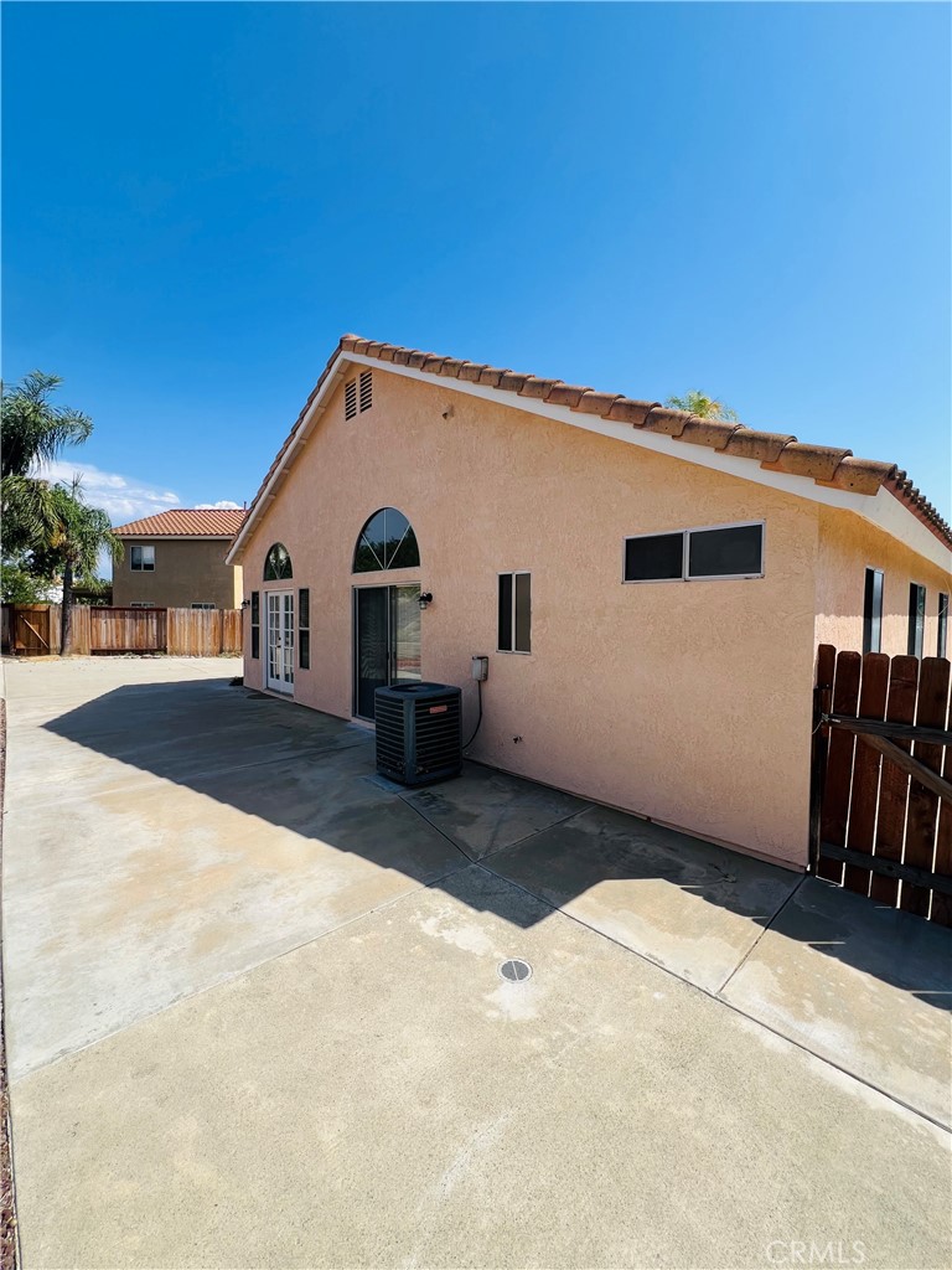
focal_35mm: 13
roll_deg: +0.2
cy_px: 635
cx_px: 476
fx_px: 477
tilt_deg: +2.2
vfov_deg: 106.2
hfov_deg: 89.9
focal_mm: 1.57
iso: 32
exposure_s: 1/1064
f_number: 1.8
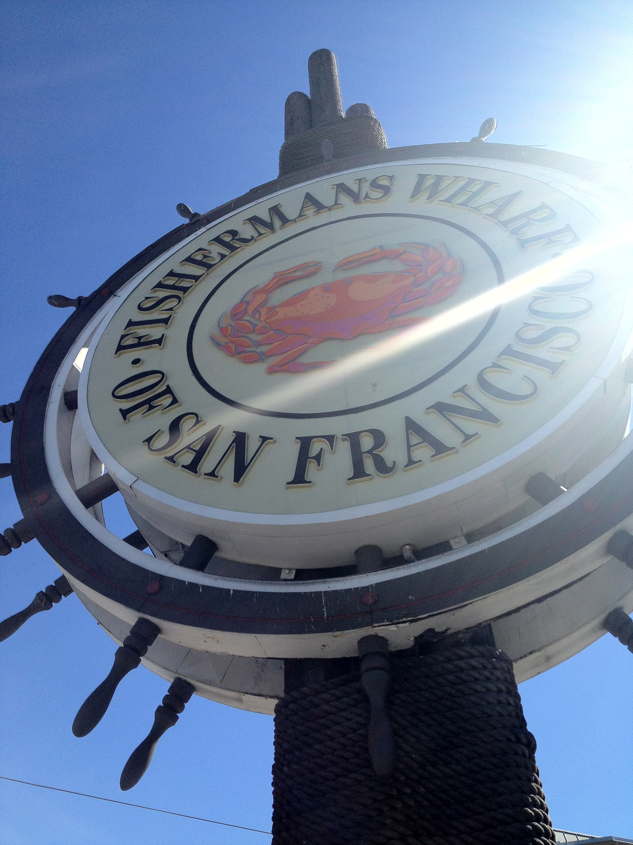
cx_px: 316
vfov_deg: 52.6
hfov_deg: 40.7
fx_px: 853
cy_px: 422
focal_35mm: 35
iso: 64
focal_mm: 4.28
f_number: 2.4
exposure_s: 1/1453
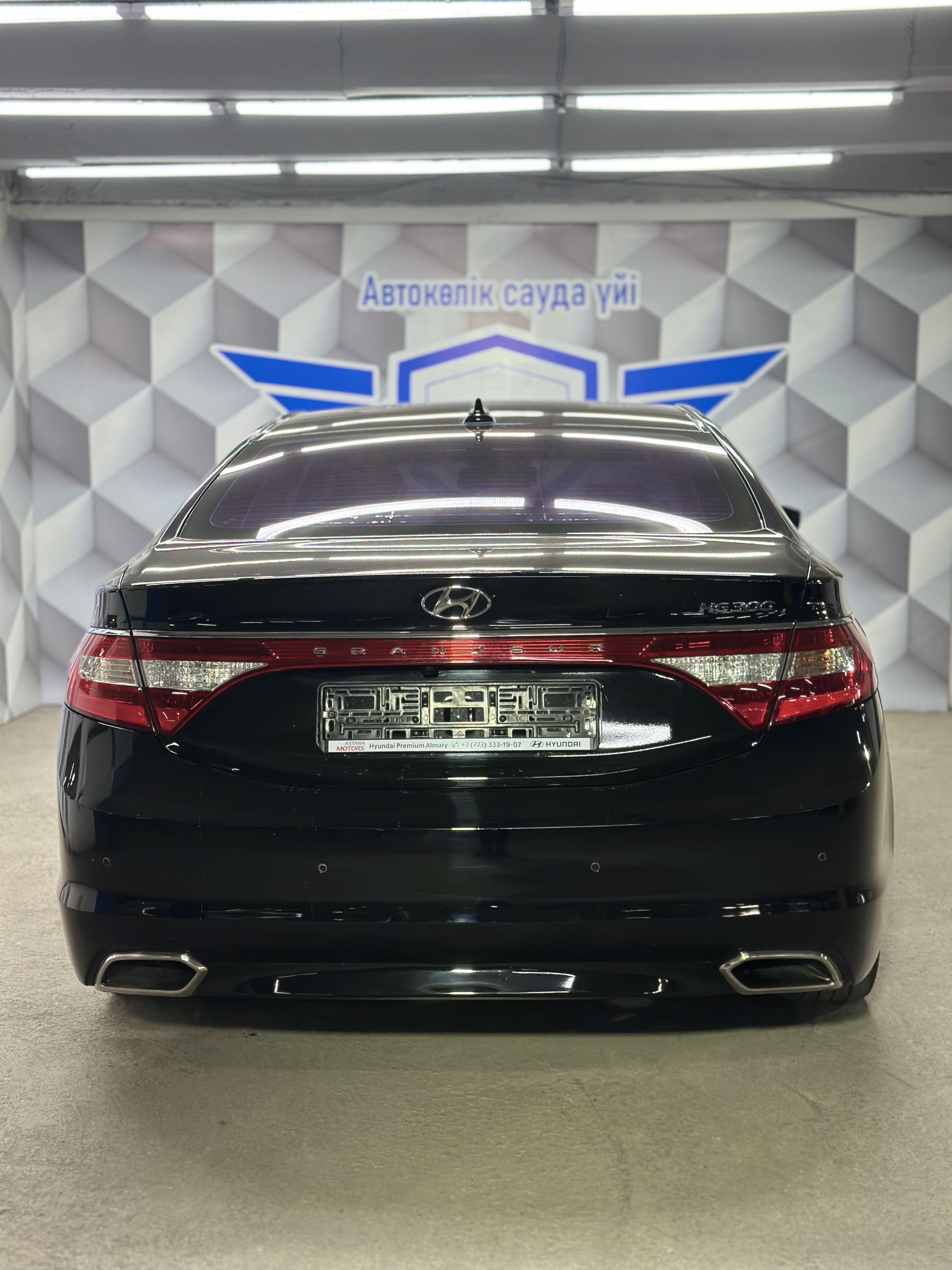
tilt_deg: -6.0
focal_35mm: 48
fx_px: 1760
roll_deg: +0.0
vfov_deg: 39.7
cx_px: 476
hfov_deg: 30.3
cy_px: 635
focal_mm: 6.86
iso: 80
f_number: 1.78
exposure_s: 1/284
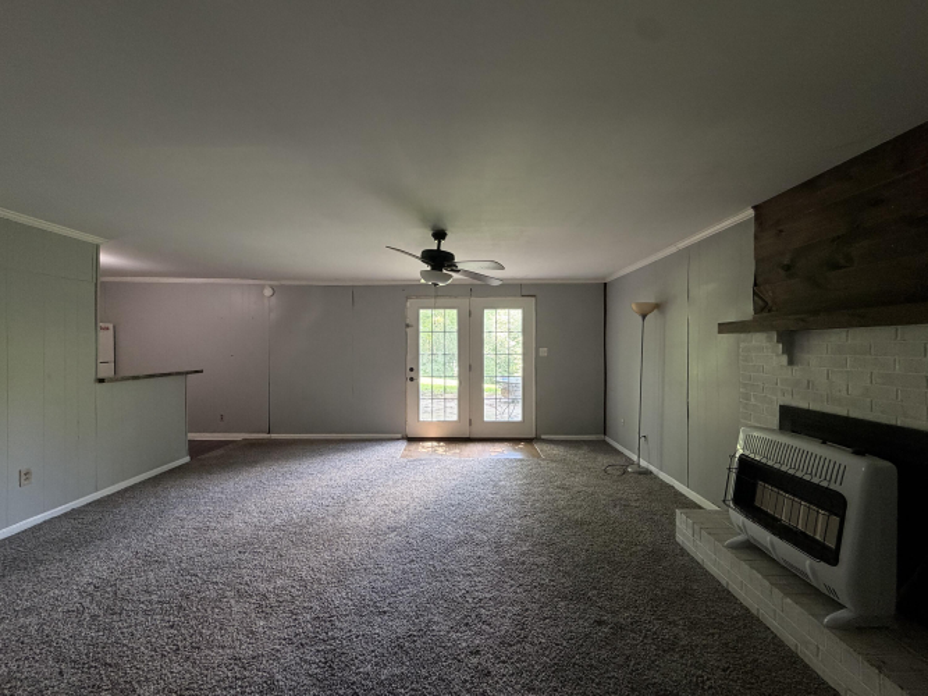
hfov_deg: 102.1
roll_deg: +0.6
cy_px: 348
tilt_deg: -0.5
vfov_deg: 85.7
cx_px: 464
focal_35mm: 14
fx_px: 375
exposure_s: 1/60
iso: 250
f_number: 2.2
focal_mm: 2.22
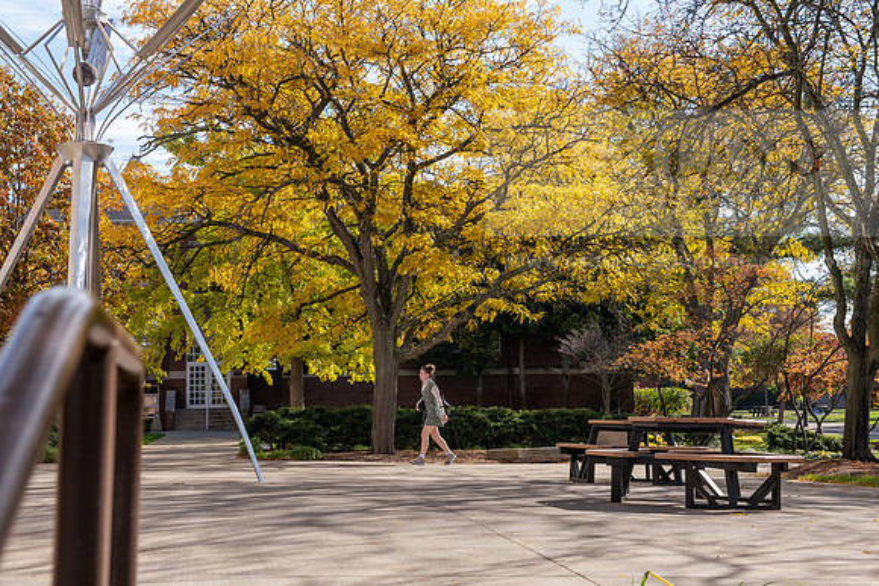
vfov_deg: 24.6
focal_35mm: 55
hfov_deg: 36.2
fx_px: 1343
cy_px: 293
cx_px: 440
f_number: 9
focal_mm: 55
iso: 320
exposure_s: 1/250
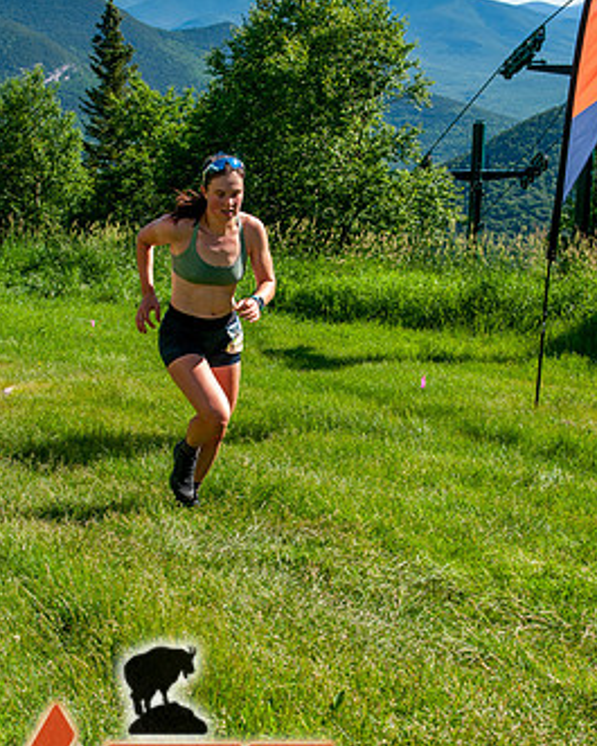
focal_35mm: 65
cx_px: 296
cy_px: 390
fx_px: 1435
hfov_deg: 23.5
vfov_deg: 29.1
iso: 200
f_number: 8
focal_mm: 34
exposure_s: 1/400
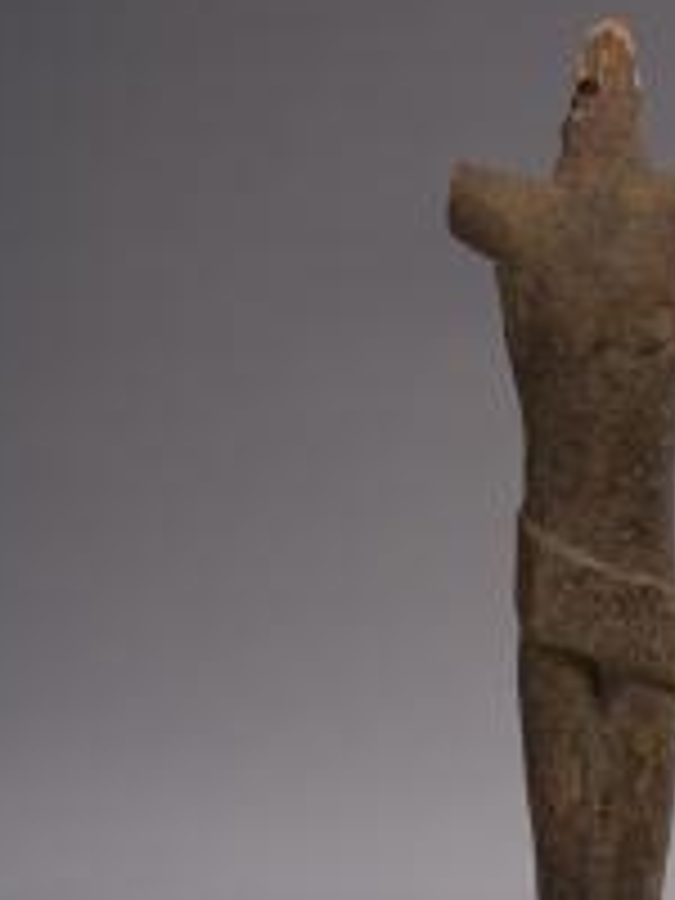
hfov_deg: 7.8
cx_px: 621
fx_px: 4940
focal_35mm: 190
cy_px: 554
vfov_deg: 10.4
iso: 160
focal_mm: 120
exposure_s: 1/100
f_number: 16
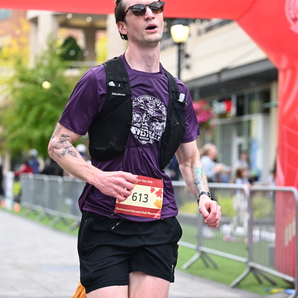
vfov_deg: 15.8
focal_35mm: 110
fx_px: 1071
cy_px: 158
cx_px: 164
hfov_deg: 15.8
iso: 1250
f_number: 2.8
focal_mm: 70
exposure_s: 1/1600
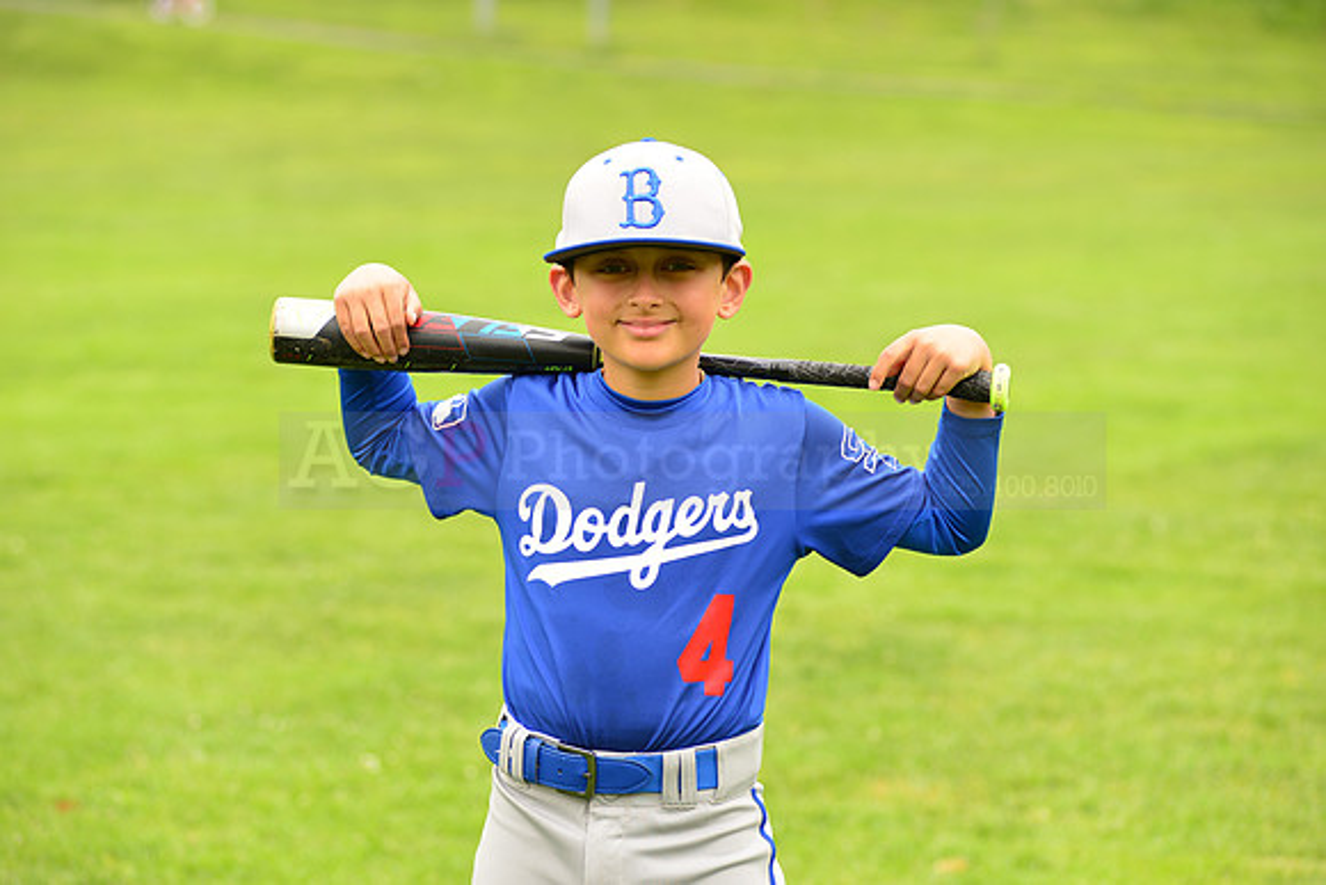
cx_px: 663
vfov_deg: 11.0
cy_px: 442
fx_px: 4605
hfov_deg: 16.4
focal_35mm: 125
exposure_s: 1/250
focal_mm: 125
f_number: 5
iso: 160
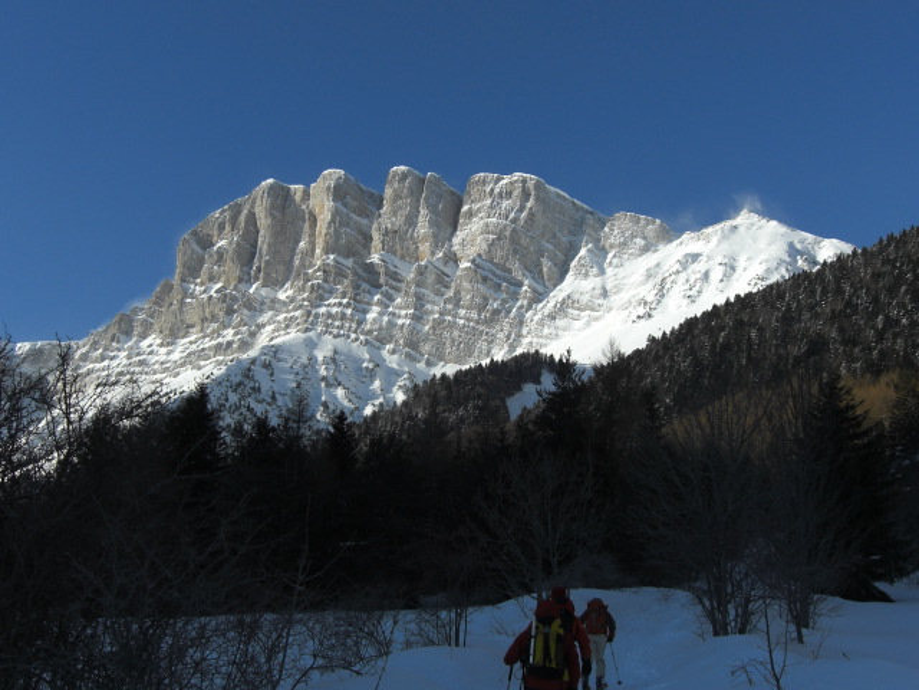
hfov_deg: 49.0
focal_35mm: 38
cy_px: 345
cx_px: 460
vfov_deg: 37.7
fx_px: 1009
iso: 80
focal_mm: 7.9
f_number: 8
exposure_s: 1/250
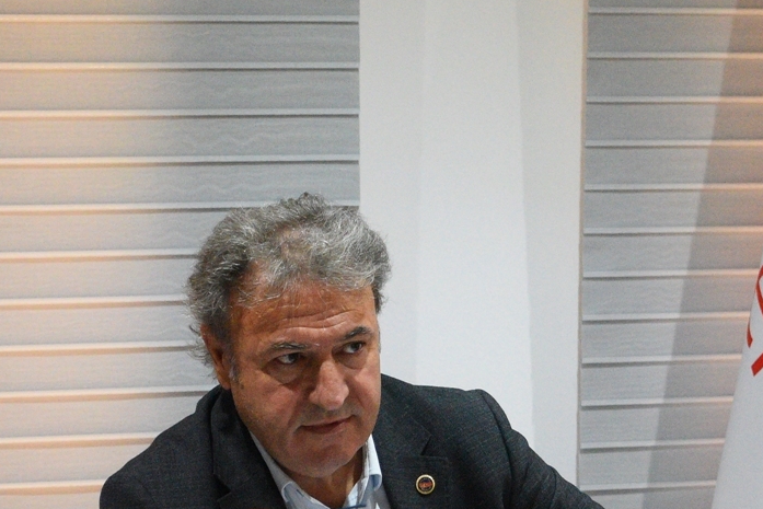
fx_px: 2819
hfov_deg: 15.4
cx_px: 537
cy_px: 407
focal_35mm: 133
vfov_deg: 10.3
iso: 5000
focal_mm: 42
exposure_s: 1/320
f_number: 2.8
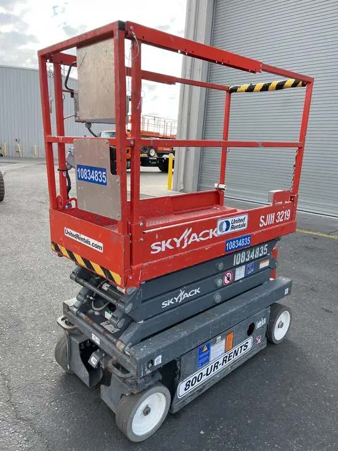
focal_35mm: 26
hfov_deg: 53.1
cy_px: 226
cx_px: 169
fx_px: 338
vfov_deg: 67.3
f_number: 1.6
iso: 50
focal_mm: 5.1
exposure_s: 1/628
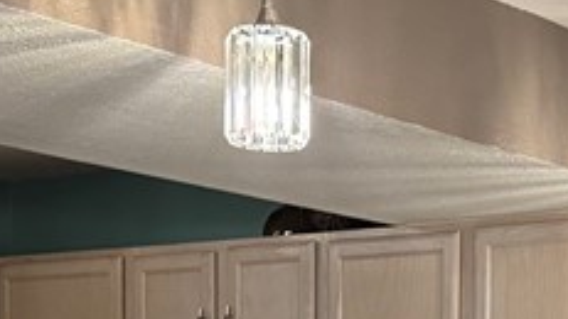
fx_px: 1747
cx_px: 465
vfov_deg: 9.8
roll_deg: -0.8
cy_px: 626
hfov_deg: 18.3
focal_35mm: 116
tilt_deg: -4.9
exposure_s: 1/60
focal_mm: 6.76
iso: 500
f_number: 1.78
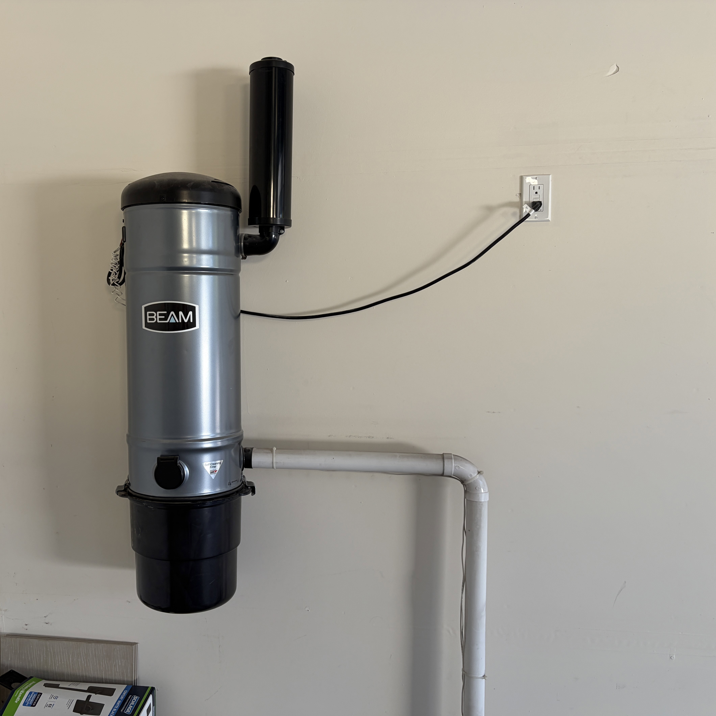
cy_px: 360
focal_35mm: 31
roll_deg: +0.0
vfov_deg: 52.5
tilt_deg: -3.3
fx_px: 725
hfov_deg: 52.0
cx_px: 274
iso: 40
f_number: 1.6
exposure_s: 1/122
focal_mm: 5.96
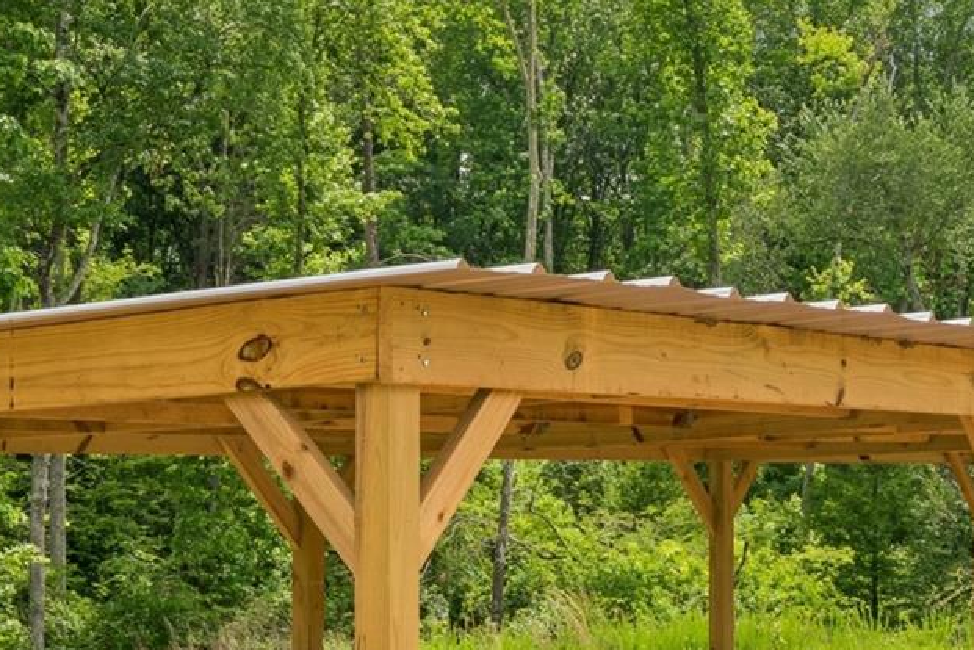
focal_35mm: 79
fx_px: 2138
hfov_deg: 25.7
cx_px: 431
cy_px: 441
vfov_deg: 17.2
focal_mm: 24
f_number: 22
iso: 100
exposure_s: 1/13
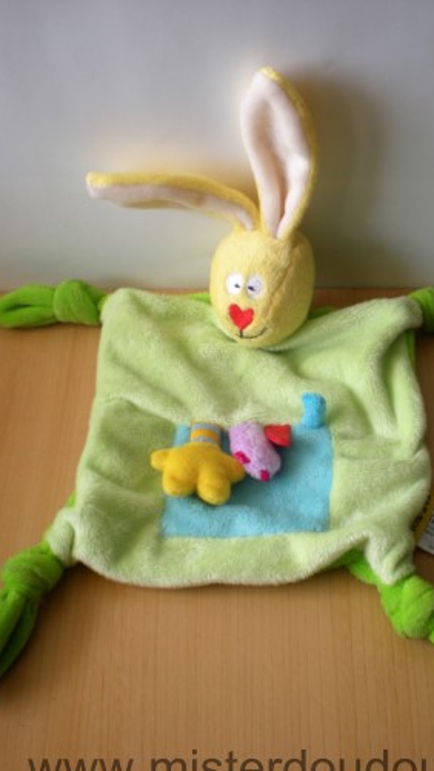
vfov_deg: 47.3
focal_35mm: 43
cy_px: 399
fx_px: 879
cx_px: 257
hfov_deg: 27.7
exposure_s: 1/60
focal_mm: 6.3
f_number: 3.1
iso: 67
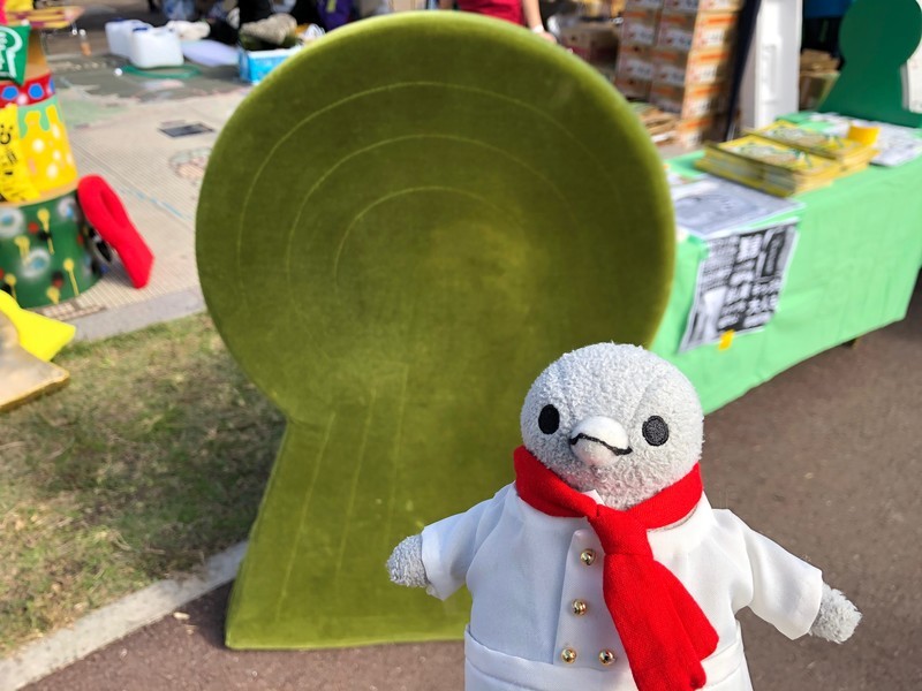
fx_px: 746
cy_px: 346
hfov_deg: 63.4
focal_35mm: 28
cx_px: 461
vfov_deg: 49.7
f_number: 1.8
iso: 20
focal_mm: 3.99
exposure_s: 1/1000
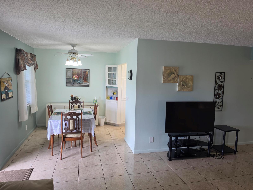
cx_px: 126
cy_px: 95
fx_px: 168
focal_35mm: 23
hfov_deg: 73.9
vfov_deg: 58.9
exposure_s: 1/120
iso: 80
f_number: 1.4
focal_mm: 6.5
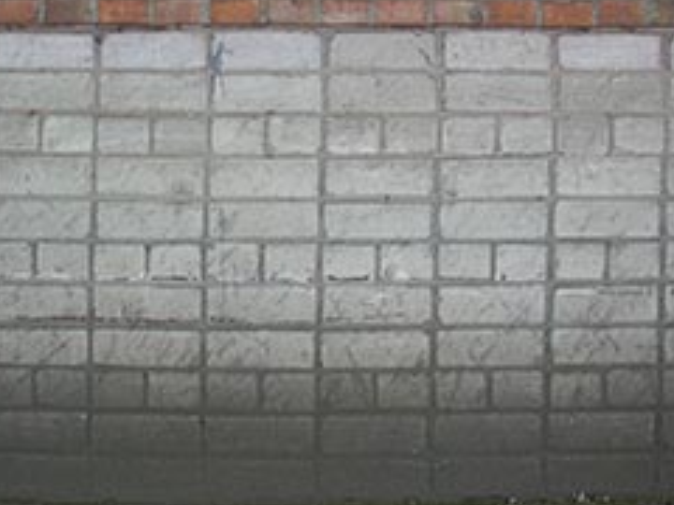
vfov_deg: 24.0
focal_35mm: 60
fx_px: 1168
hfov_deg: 32.2
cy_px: 95
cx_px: 300
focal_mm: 6.3
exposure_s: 1/80
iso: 200
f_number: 2.8
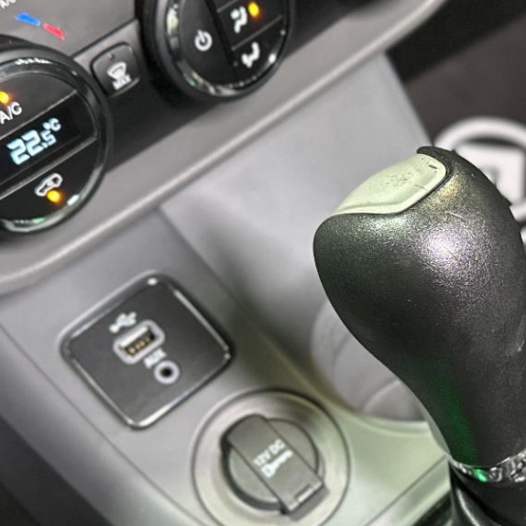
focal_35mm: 71
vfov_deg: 24.2
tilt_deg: -50.3
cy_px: 338
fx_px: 1221
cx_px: 449
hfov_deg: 23.8
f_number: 1.78
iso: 640
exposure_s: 1/60
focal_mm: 6.86
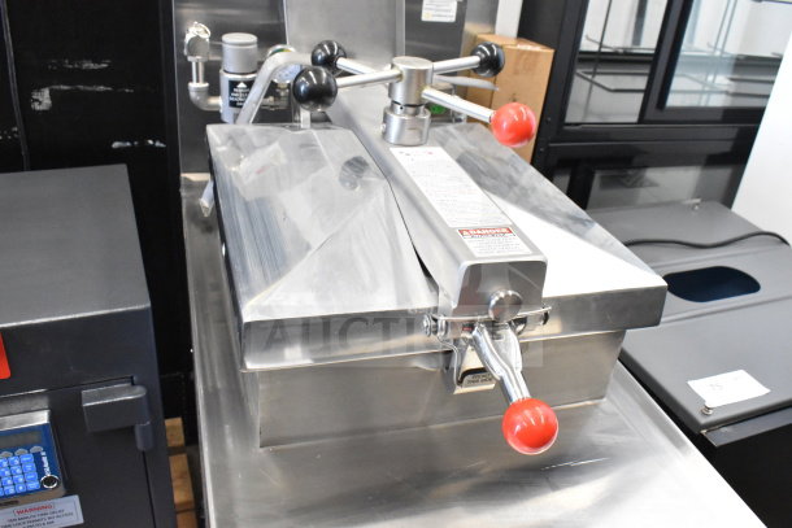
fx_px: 693
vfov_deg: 41.7
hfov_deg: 59.5
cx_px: 396
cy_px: 264
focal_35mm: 32
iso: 6400
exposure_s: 1/160
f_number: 6.3
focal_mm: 21
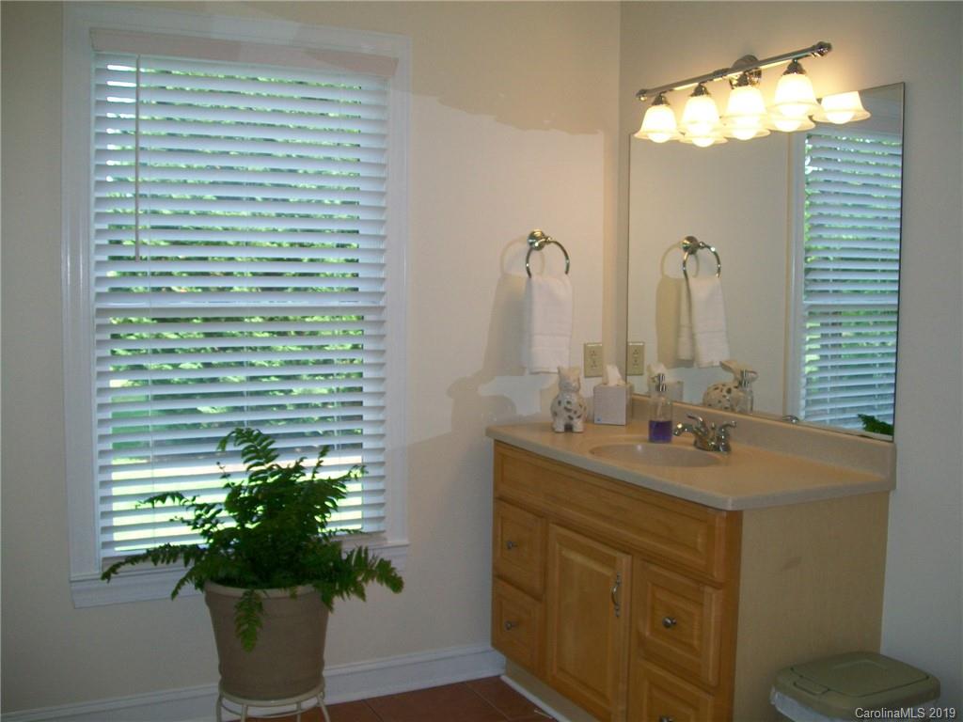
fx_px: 1002
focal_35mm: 36
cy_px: 361
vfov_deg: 39.7
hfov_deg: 51.4
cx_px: 482
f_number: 2.7
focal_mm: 6
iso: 64
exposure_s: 1/60
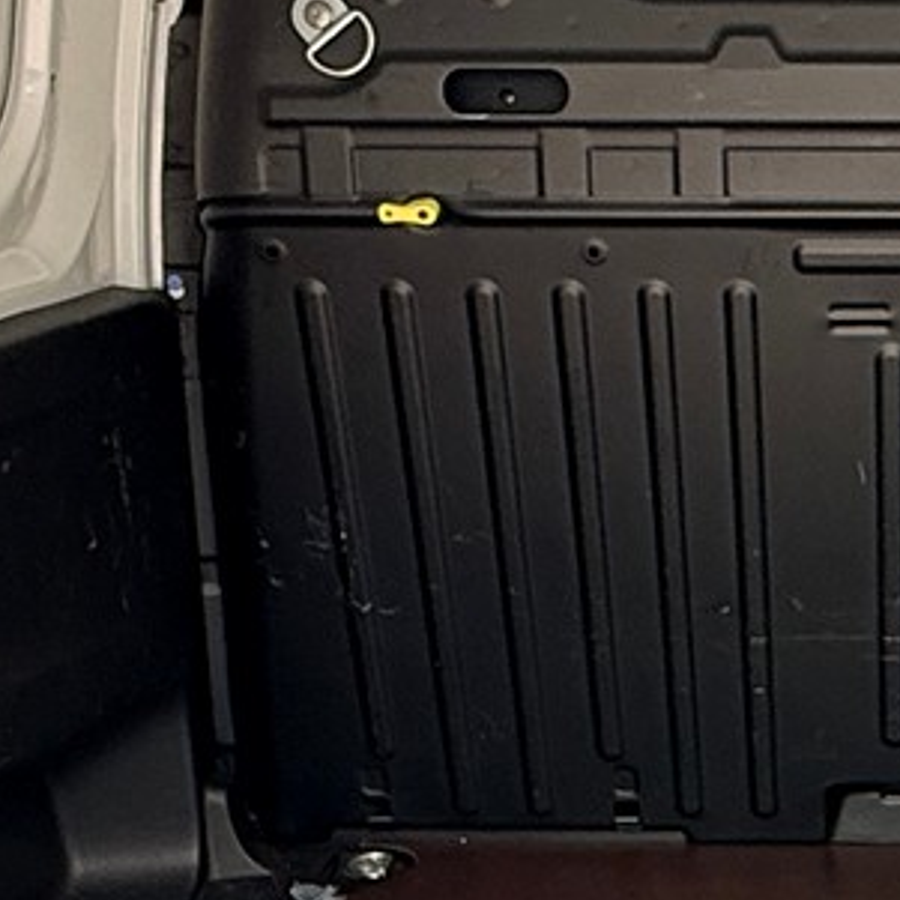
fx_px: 2324
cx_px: 945
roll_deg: +0.0
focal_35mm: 79
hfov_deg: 21.0
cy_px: 715
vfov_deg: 21.7
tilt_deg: -16.6
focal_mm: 2.22
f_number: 2.2
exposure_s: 1/99
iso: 80
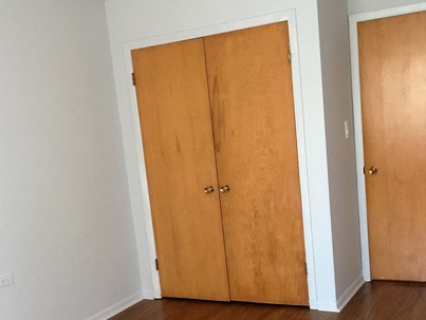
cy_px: 228
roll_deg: +7.6
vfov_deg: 31.2
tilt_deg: -10.4
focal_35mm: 46
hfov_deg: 41.2
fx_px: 567
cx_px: 223
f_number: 2.2
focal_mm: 4.15
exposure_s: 1/15
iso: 125
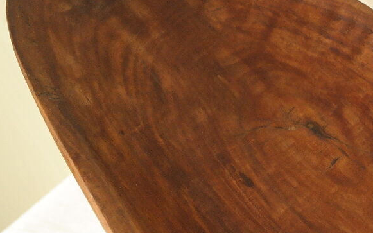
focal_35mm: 91
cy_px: 243
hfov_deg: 20.6
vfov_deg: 14.1
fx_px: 925
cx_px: 501
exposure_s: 1/30
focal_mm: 20
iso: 800
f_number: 5.6
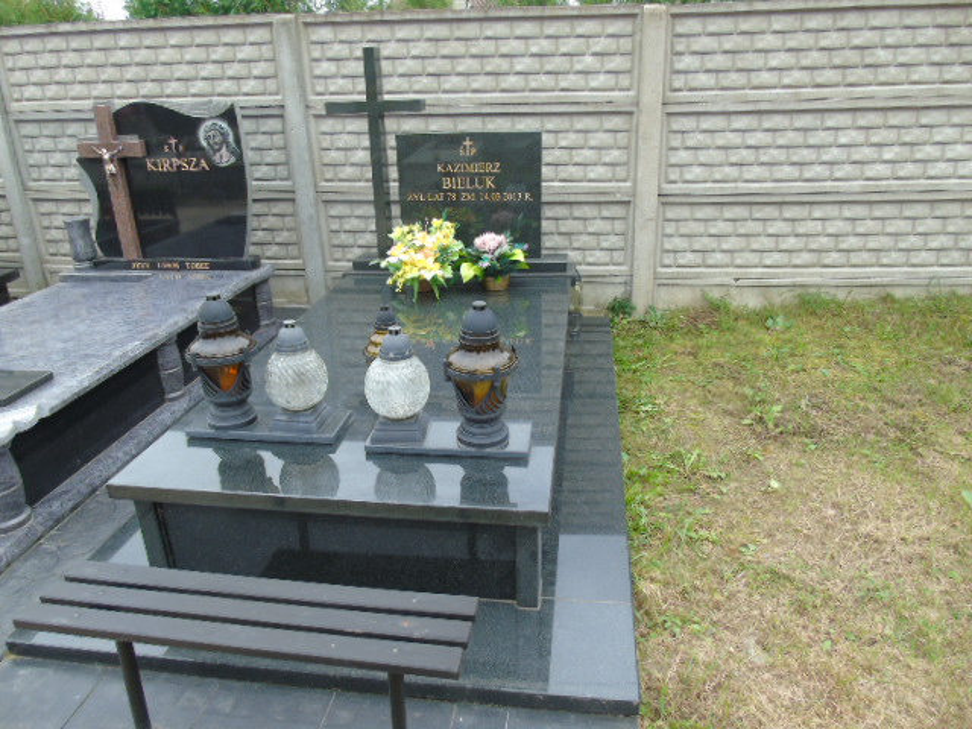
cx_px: 486
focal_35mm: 25
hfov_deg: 69.4
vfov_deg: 54.9
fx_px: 702
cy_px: 364
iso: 80
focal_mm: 4.4
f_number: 3.4
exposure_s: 1/80
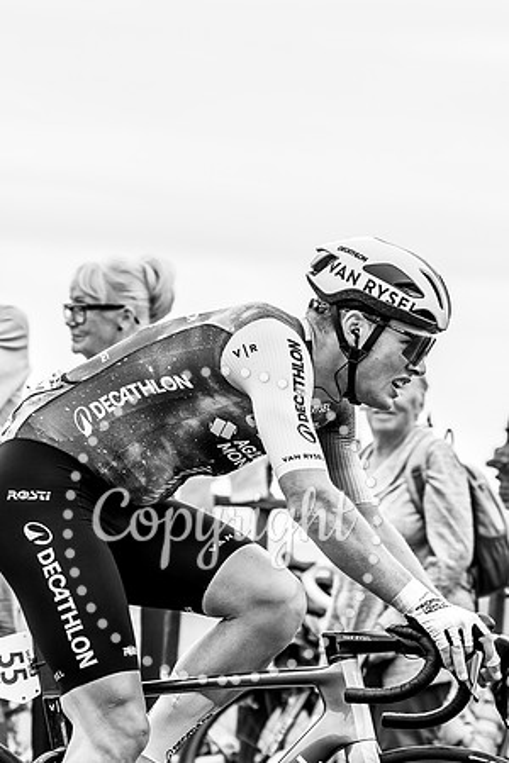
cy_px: 369
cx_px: 334
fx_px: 3687
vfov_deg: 11.8
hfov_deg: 7.9
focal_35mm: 174
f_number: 3.5
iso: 320
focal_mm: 88
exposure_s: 1/1000
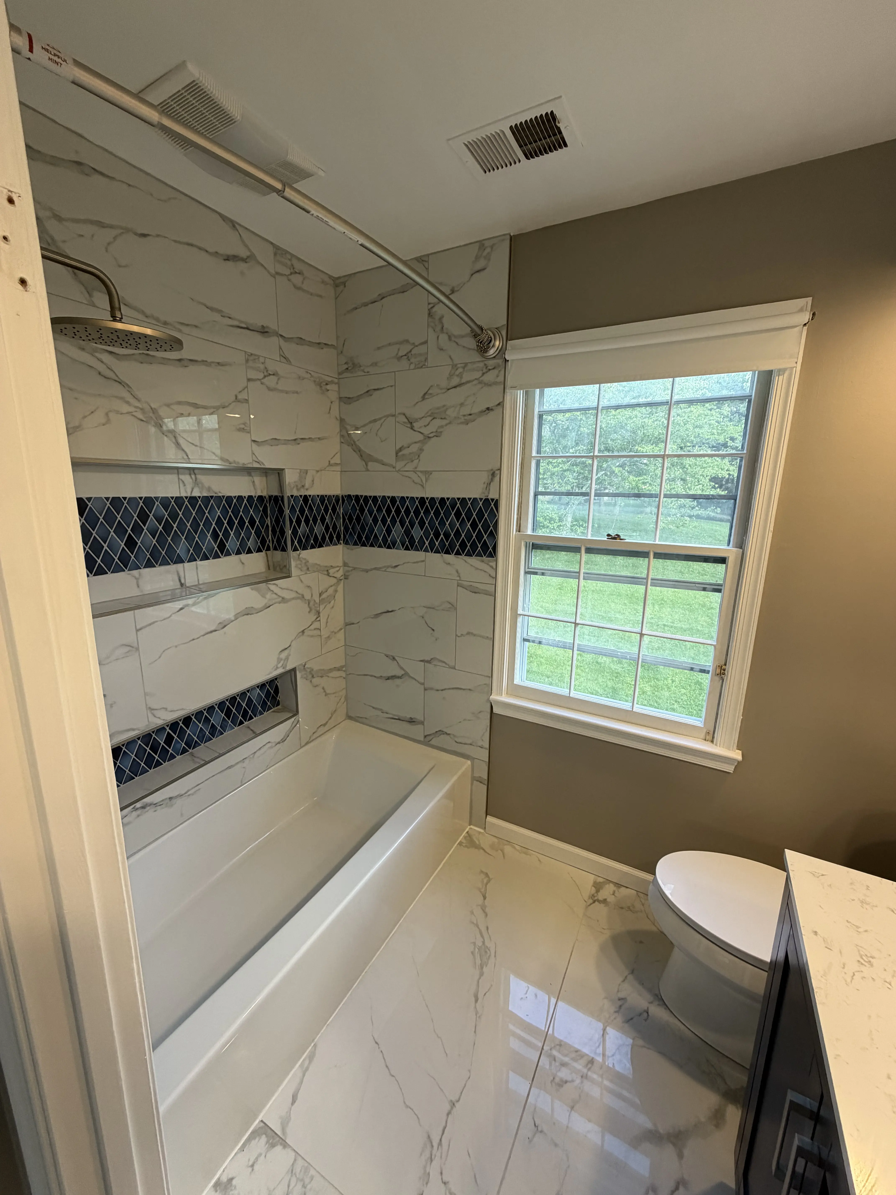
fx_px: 483
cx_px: 448
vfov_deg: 102.1
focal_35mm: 14
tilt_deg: -12.9
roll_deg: -1.6
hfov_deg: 85.7
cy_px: 598
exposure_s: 1/121
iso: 160
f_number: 2.2
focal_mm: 2.22
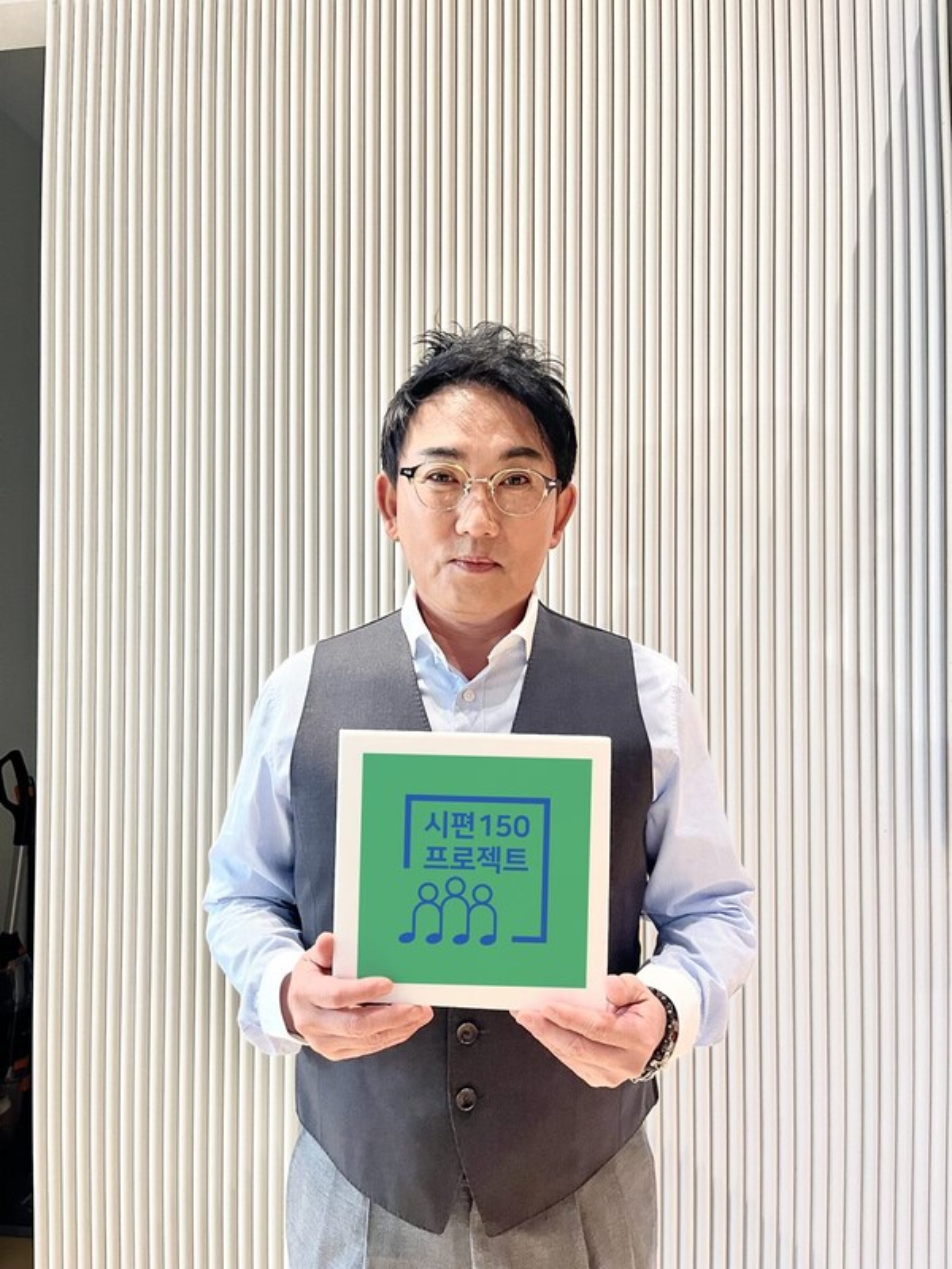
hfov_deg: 53.1
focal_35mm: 26
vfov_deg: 67.3
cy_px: 634
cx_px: 476
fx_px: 953
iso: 250
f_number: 1.6
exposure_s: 1/60
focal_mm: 5.1
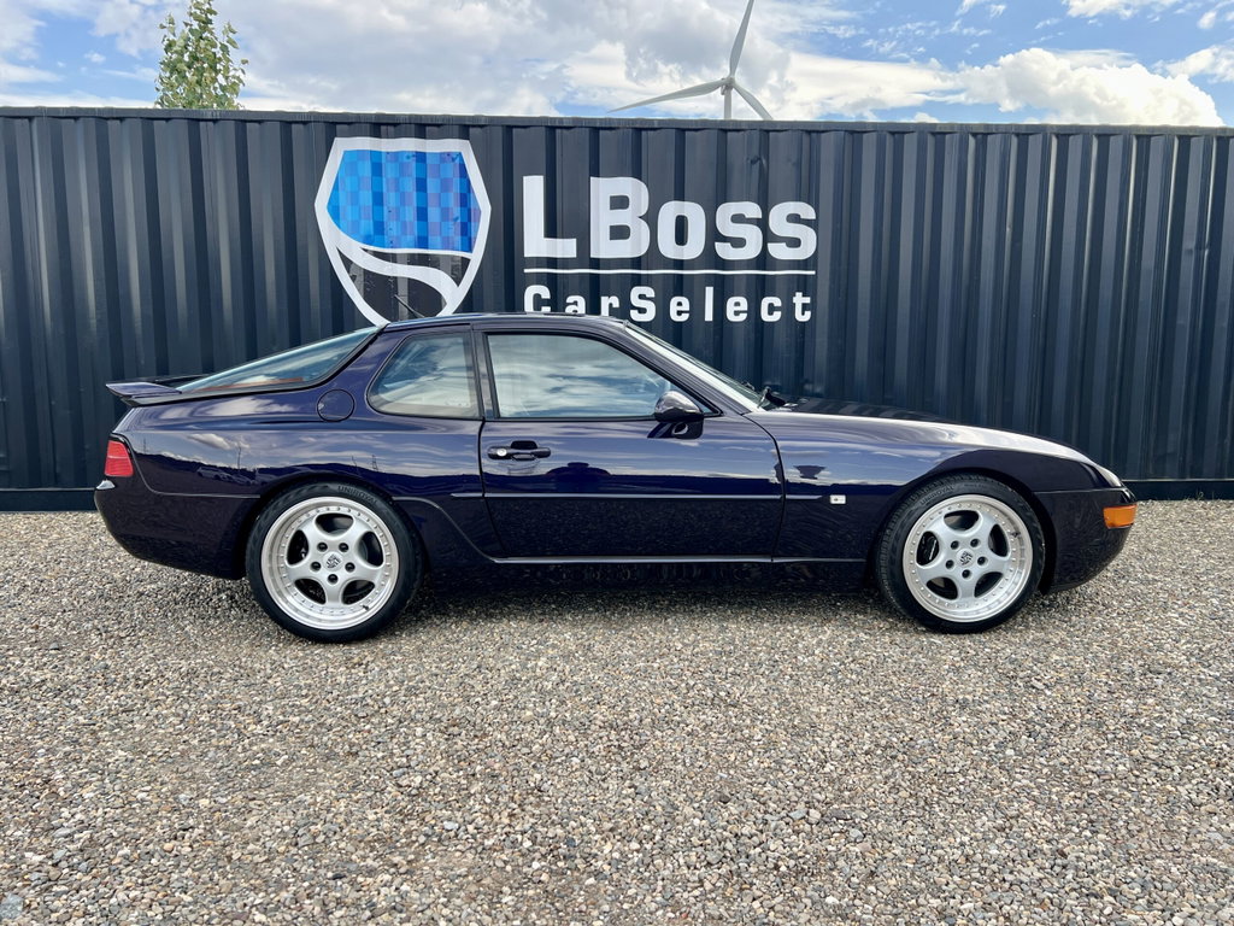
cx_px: 617
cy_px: 463
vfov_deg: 53.1
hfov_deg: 67.3
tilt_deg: -8.1
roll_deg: -0.4
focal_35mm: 26
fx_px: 927
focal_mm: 5.7
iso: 50
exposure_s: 1/733
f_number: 1.5
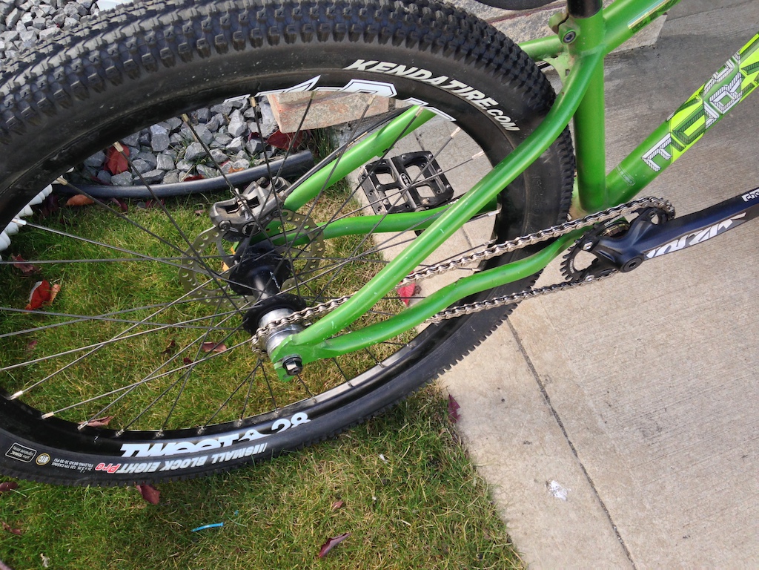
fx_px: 724
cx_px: 380
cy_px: 285
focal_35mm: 33
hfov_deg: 55.4
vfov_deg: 42.9
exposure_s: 1/120
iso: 50
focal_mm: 4.12
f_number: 2.4
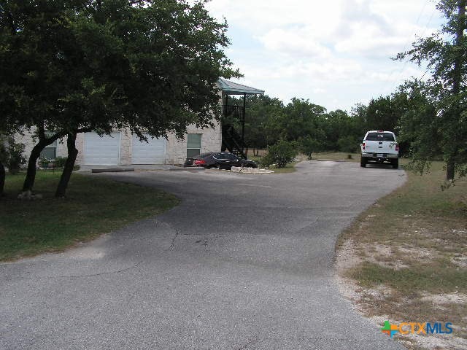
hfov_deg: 51.4
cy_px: 175
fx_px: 486
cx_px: 234
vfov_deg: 39.7
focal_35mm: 36
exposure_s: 1/250
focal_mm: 6
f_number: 4.8
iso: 50
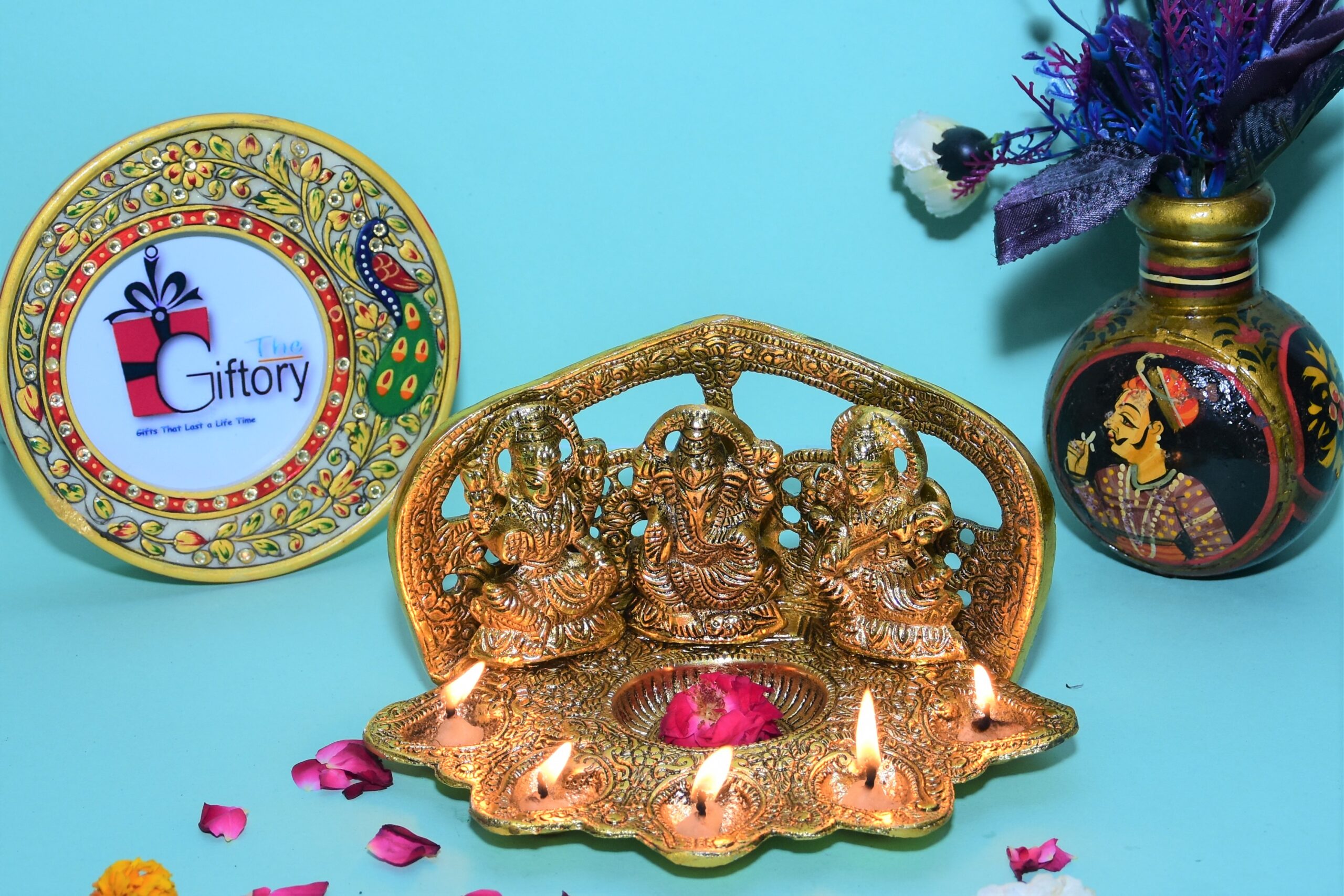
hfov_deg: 35.1
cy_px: 448
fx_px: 2128
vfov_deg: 23.8
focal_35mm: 57
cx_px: 672
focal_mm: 38
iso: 250
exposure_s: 1/125
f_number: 4.5
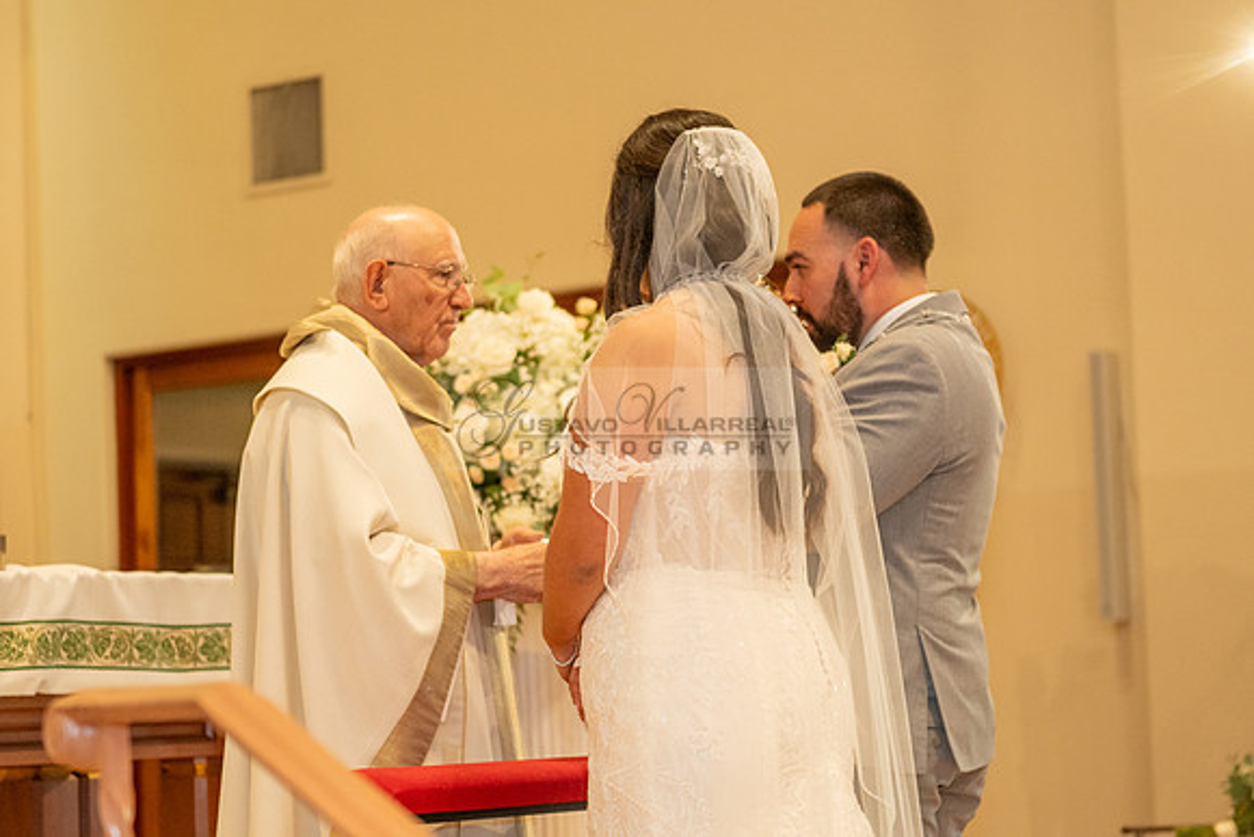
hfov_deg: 23.4
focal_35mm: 87
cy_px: 477
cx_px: 644
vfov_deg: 15.7
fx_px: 3025
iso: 1600
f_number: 2.8
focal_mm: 70
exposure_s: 1/160
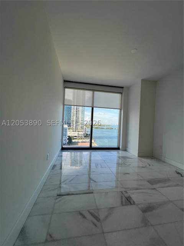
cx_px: 92
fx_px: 92
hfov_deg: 89.9
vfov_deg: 106.2
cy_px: 123
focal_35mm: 13
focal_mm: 1.57
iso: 32
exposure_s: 1/270
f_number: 1.8
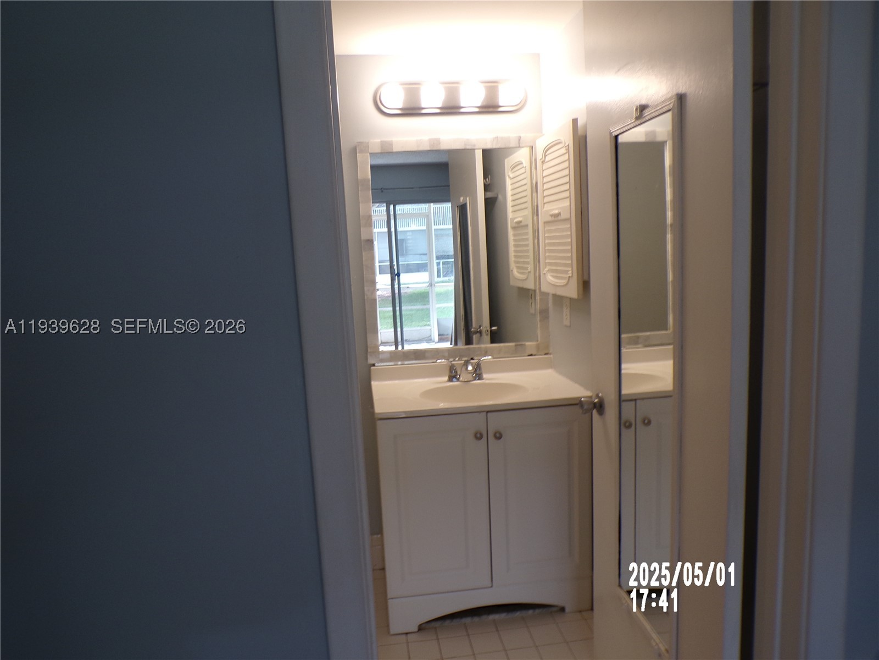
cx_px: 440
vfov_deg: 56.8
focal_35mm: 24
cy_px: 330
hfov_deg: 71.6
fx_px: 609
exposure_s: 1/34
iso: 108
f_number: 3
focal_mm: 4.3
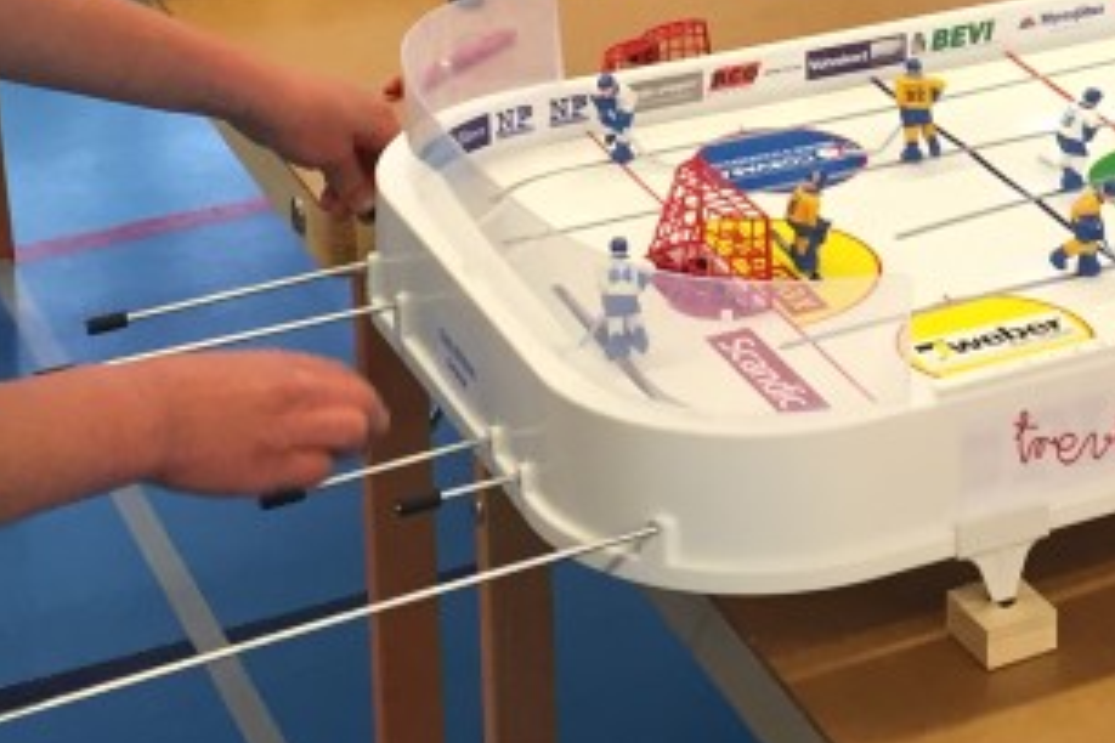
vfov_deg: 13.0
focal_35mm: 101
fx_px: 3128
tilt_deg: -17.2
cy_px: -284
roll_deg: -0.4
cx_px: 1100
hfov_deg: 19.6
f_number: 2.2
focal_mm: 4.15
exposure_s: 1/33
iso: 50
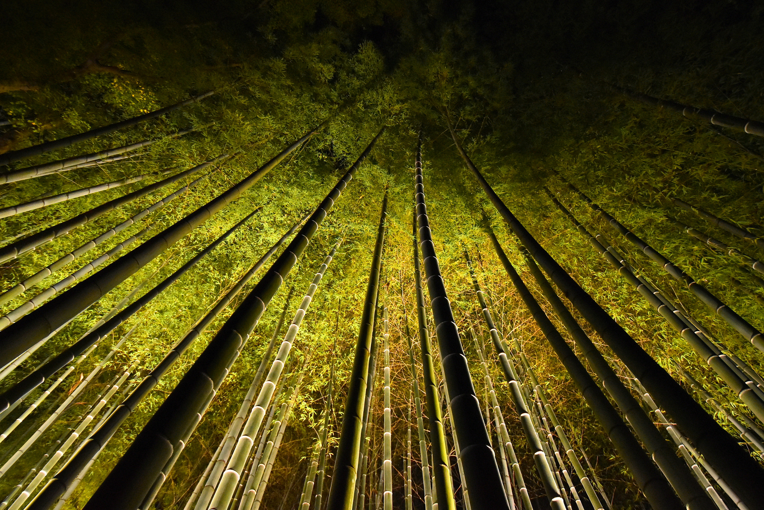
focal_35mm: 15
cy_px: 255
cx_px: 382
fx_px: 318
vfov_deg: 77.3
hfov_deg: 100.4
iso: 2500
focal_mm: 10
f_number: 4.5
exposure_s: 1/20
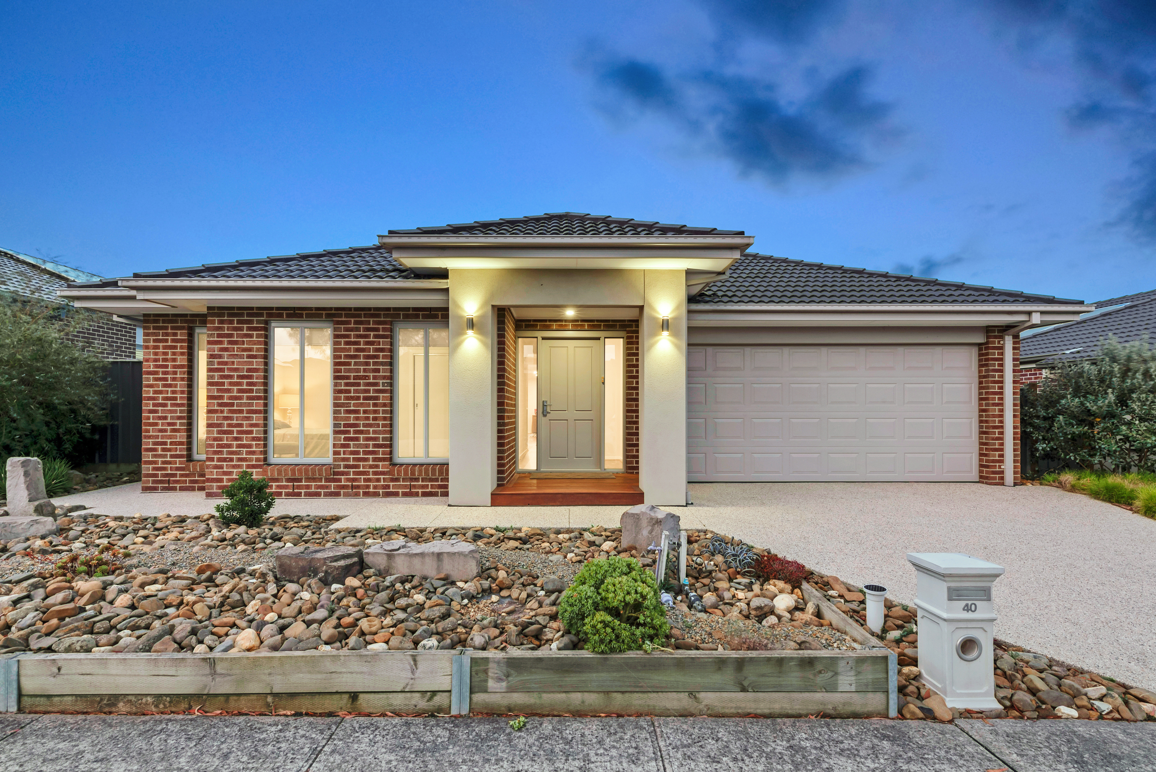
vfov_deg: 67.4
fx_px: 578
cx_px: 578
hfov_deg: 90.0
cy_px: 386
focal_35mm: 18
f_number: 18
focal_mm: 18
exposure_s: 1.6
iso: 100
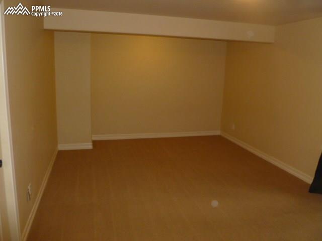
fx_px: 260
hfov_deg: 63.4
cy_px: 120
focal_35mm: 28
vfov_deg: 49.7
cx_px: 161
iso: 250
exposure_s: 1/30
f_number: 3.3
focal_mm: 5
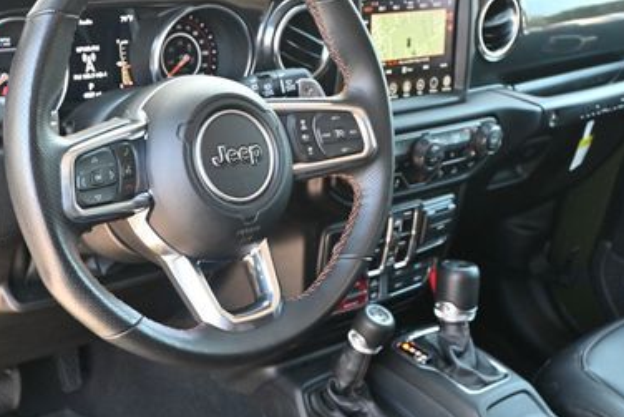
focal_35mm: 52
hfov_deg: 37.8
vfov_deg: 25.8
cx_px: 247
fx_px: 906
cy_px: 244
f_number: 3.8
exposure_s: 1/125
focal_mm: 20.5
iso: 1000
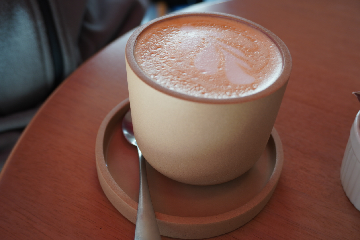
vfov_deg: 34.3
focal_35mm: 39
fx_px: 390
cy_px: 120
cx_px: 180
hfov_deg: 49.5
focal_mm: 26
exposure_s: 1/60
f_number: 4.5
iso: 160
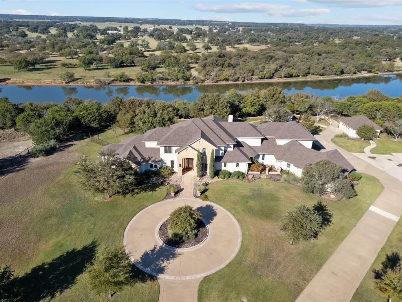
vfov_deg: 56.8
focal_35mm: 24
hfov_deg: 71.6
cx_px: 201
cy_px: 151
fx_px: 279
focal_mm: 6.72
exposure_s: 1/4000
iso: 130
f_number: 1.7
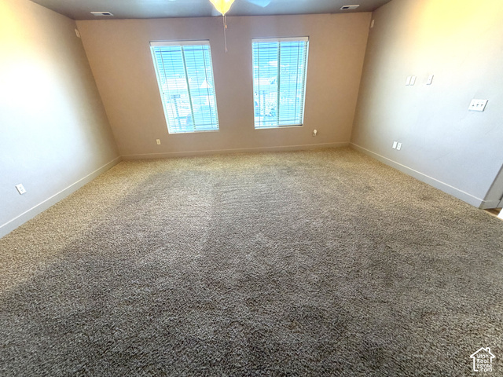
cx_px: 252
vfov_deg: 85.7
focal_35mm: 14
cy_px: 188
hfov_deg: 102.1
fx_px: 203
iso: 200
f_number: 2.2
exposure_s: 1/60
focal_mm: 2.22
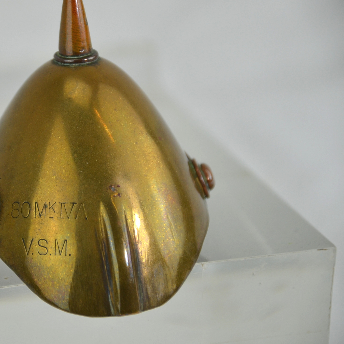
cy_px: 155
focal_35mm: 289
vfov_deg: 6.1
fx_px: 3246
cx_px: 56
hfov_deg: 6.1
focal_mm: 135
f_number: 5.6
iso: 400
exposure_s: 1/320
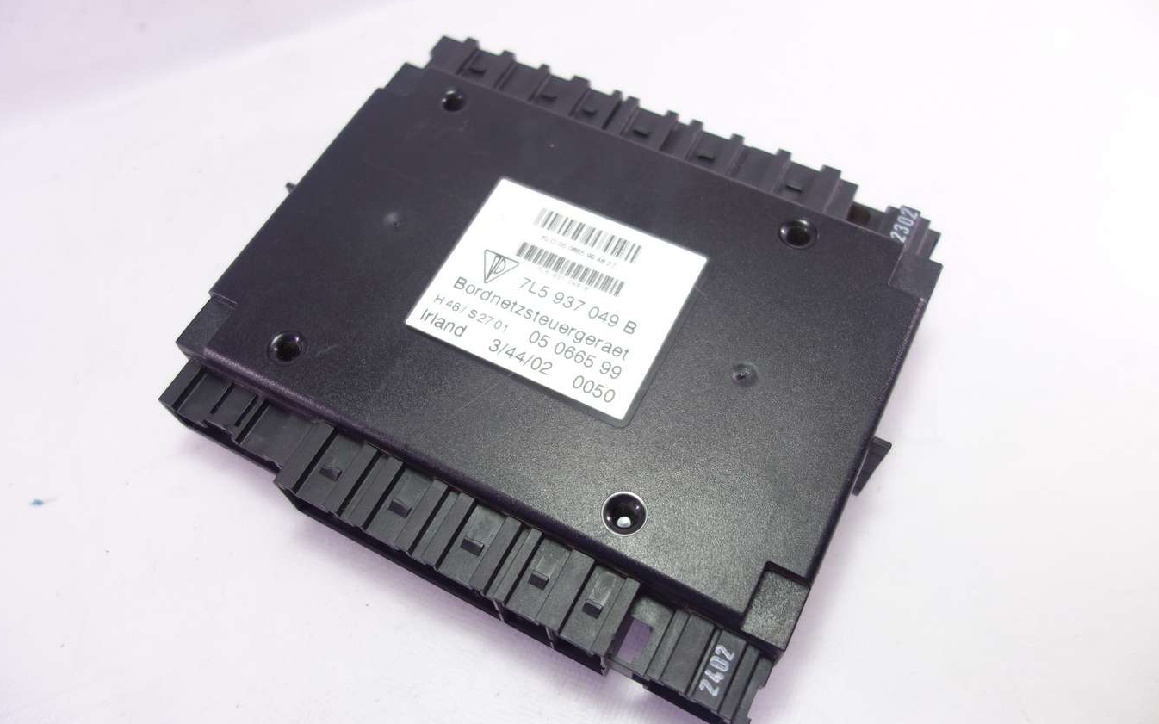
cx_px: 583
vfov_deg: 43.1
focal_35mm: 29
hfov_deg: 64.6
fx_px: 916
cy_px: 352
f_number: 1.8
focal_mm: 10.4
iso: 125
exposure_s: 1/100
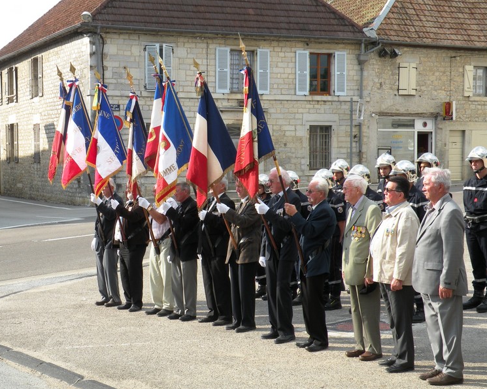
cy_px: 194
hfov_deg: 27.1
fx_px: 1009
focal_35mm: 70
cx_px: 233
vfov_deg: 21.9
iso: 64
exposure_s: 1/202
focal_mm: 11.9
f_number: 5.6
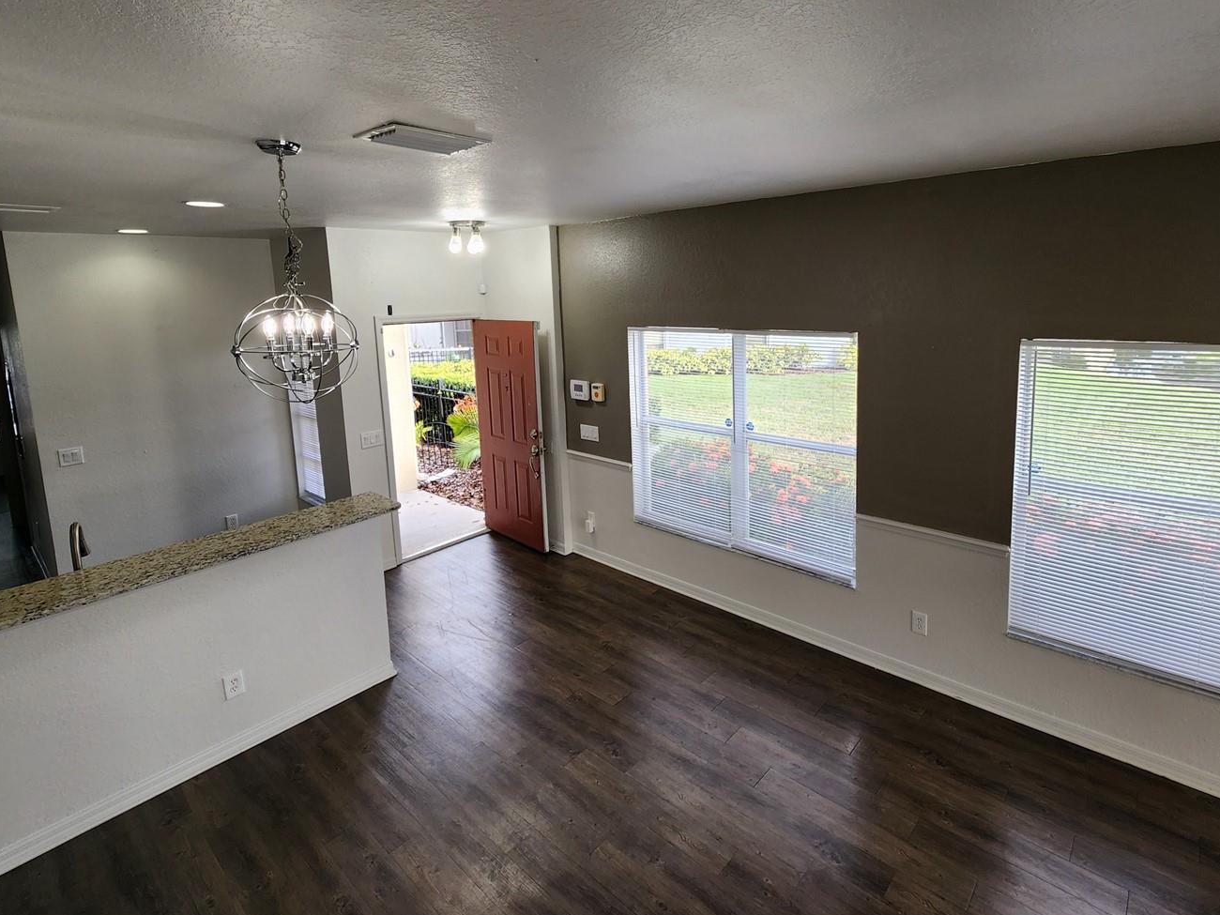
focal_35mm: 16
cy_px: 366
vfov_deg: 77.2
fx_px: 564
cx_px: 671
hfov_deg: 94.2
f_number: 2.2
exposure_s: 1/120
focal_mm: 2.2
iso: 64
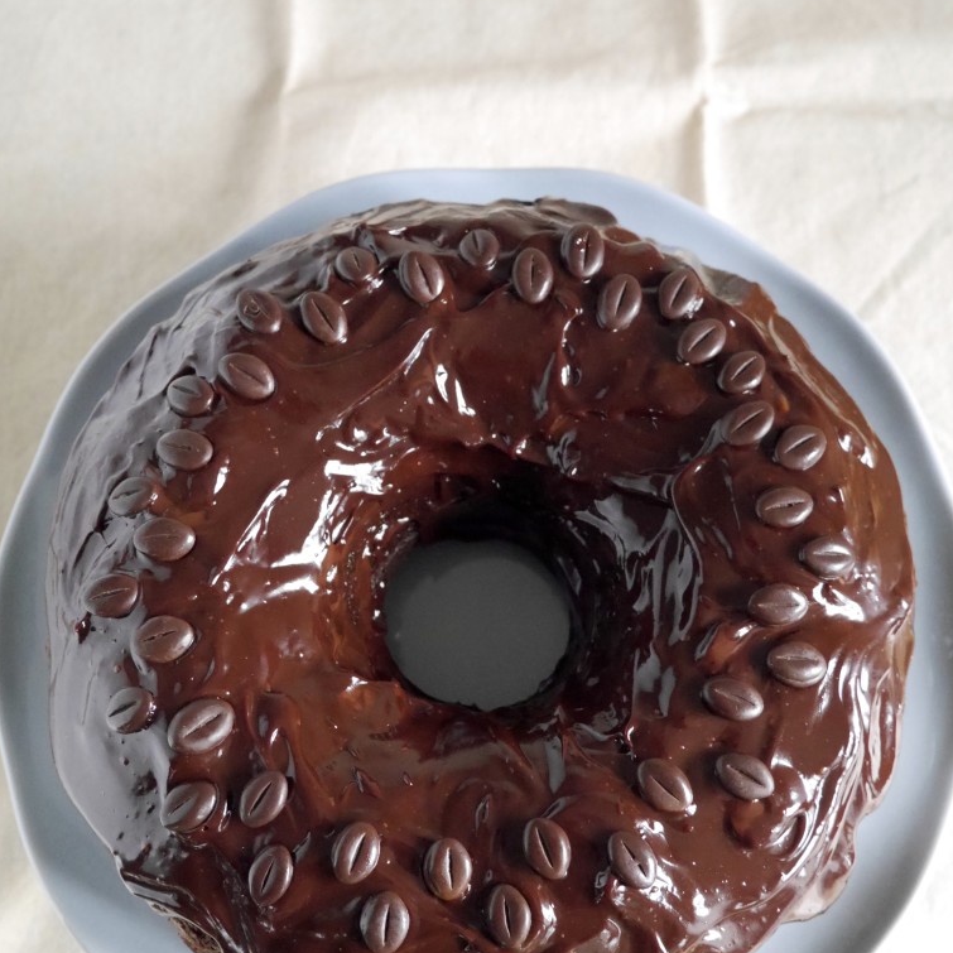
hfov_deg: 35.4
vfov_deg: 35.1
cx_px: 480
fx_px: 1495
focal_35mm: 48
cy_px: 615
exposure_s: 1/60
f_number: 4.4
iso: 3200
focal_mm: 20
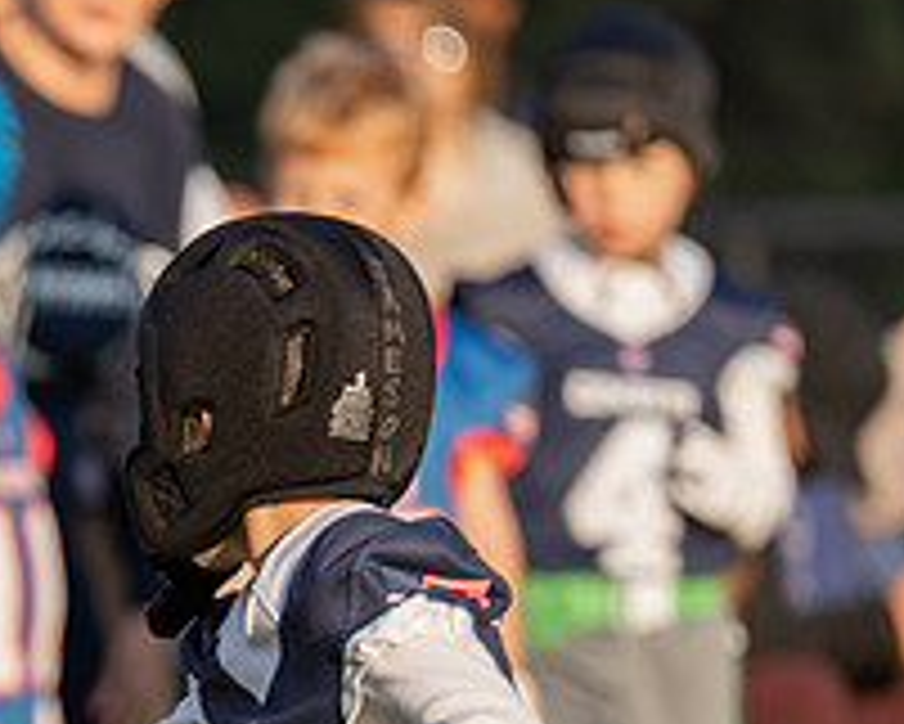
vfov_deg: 1.8
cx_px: -492
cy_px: 688
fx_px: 23127
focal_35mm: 864
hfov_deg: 2.2
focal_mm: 200
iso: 125
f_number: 2.8
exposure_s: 1/800
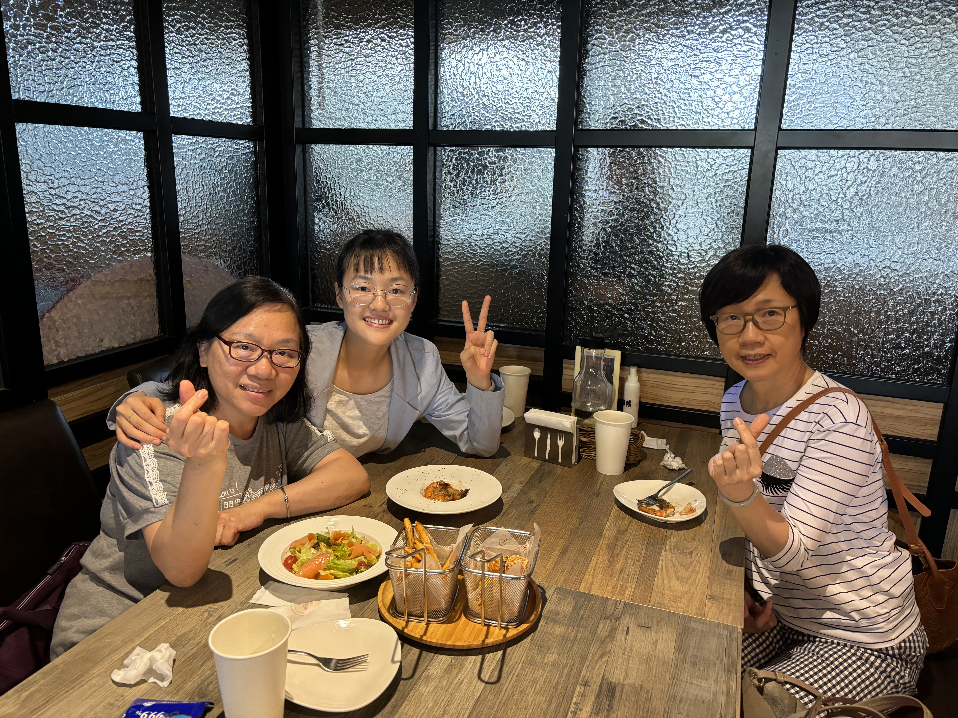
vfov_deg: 53.1
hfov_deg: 67.3
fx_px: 720
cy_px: 359
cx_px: 479
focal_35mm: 26
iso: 400
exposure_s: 1/40
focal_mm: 5.96
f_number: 1.6
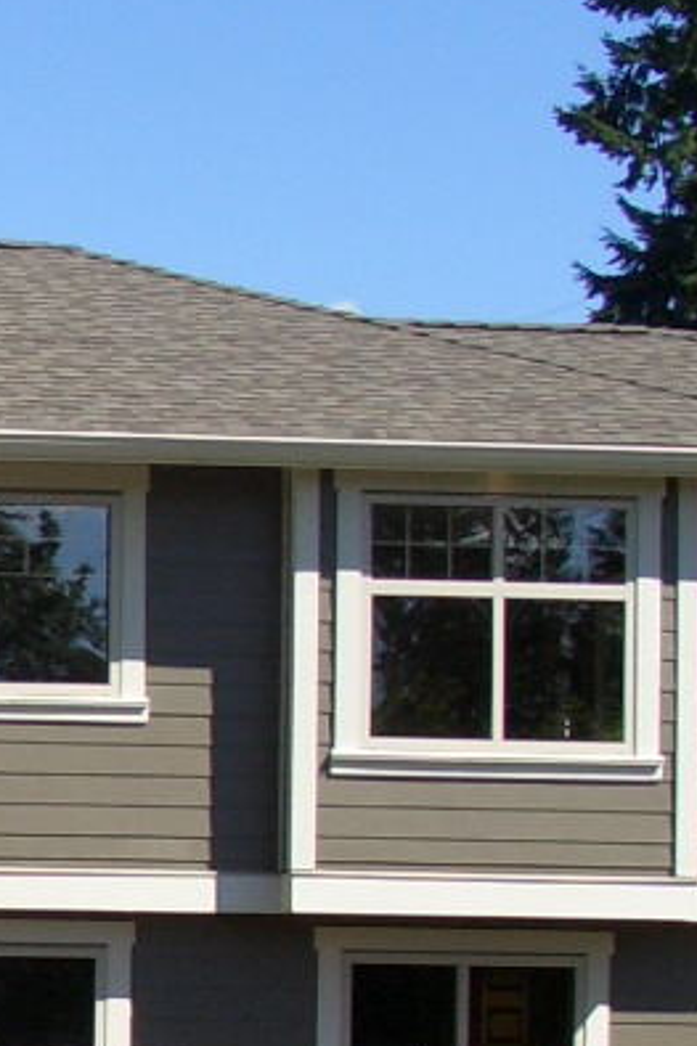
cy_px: 1001
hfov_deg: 9.1
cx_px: -864
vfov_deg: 14.6
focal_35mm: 139
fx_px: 4040
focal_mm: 7.1
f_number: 4.5
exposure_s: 1/800
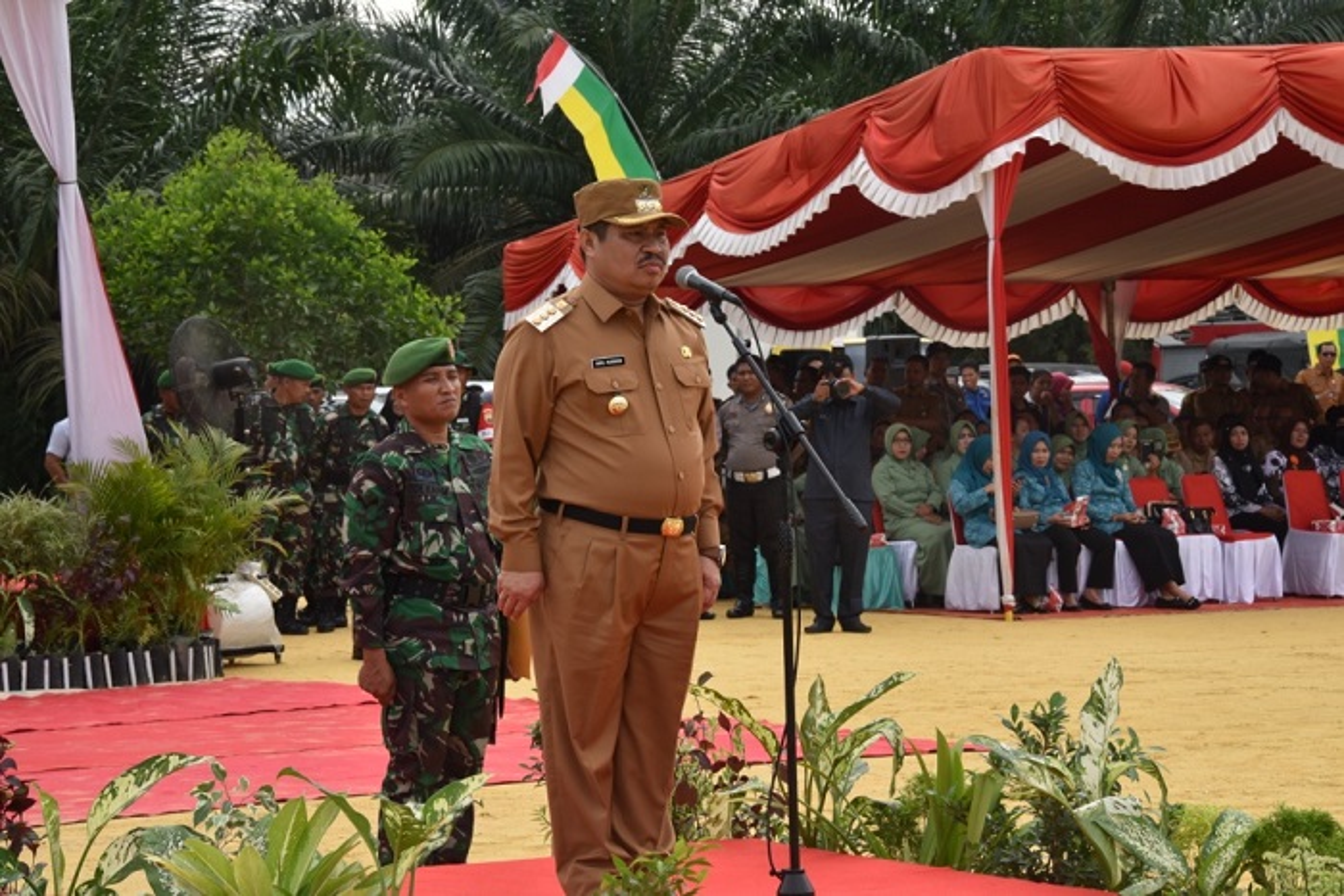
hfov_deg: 16.8
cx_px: 672
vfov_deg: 11.2
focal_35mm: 122
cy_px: 448
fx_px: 4555
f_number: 20
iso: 800
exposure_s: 1/200
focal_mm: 122
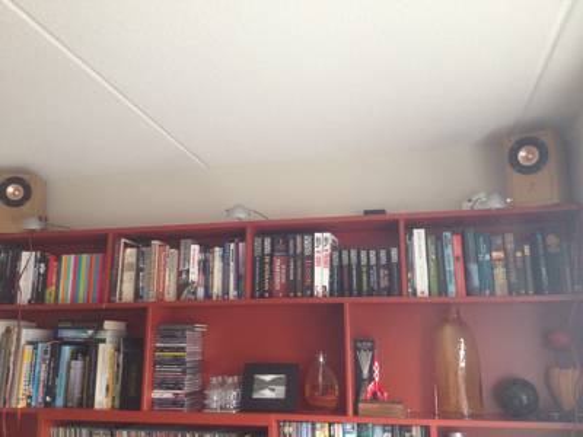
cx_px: 292
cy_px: 218
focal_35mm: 35
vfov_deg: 40.7
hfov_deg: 52.6
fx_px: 589
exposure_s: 1/20
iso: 200
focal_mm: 4.28
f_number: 2.4
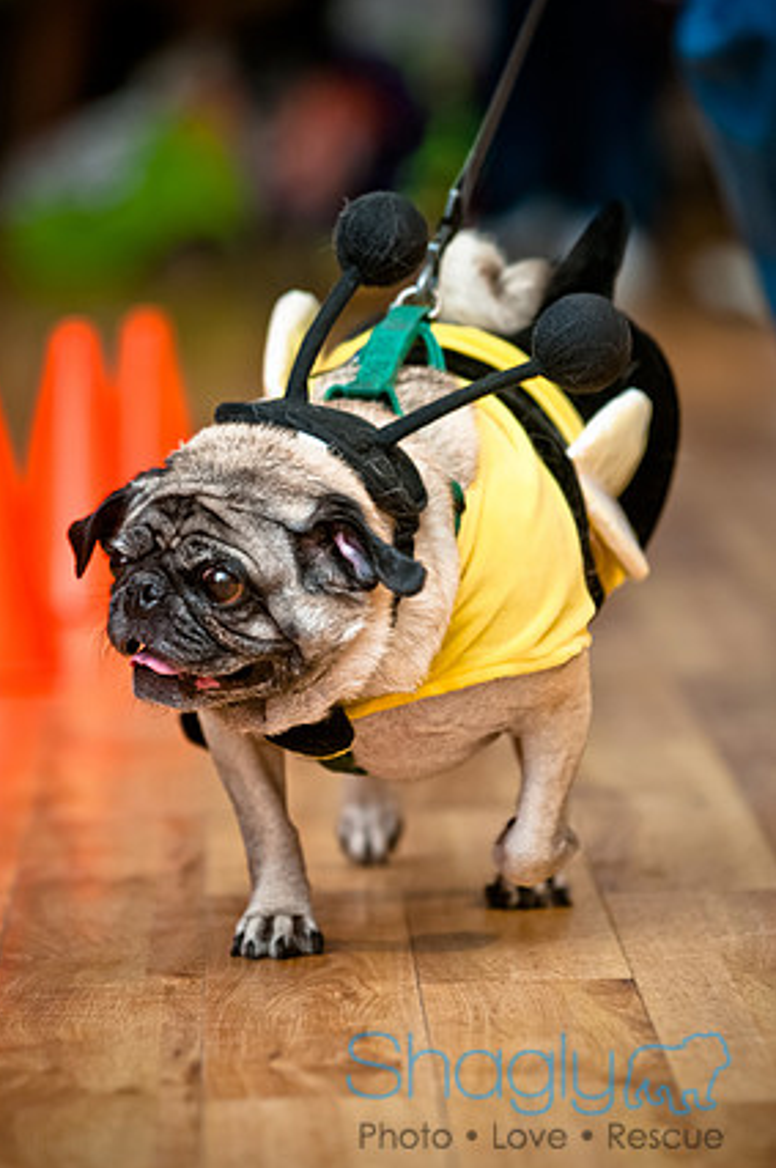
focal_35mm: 246
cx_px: 369
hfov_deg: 5.6
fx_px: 7958
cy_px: 587
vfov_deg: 8.4
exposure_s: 1/200
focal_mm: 155
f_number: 2.8
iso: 200
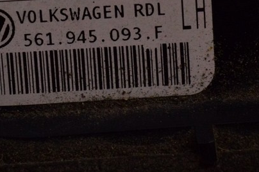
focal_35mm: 209
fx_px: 1503
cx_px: 101
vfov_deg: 6.5
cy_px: -12
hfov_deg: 9.8
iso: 1600
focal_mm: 55
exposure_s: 1/250
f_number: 8
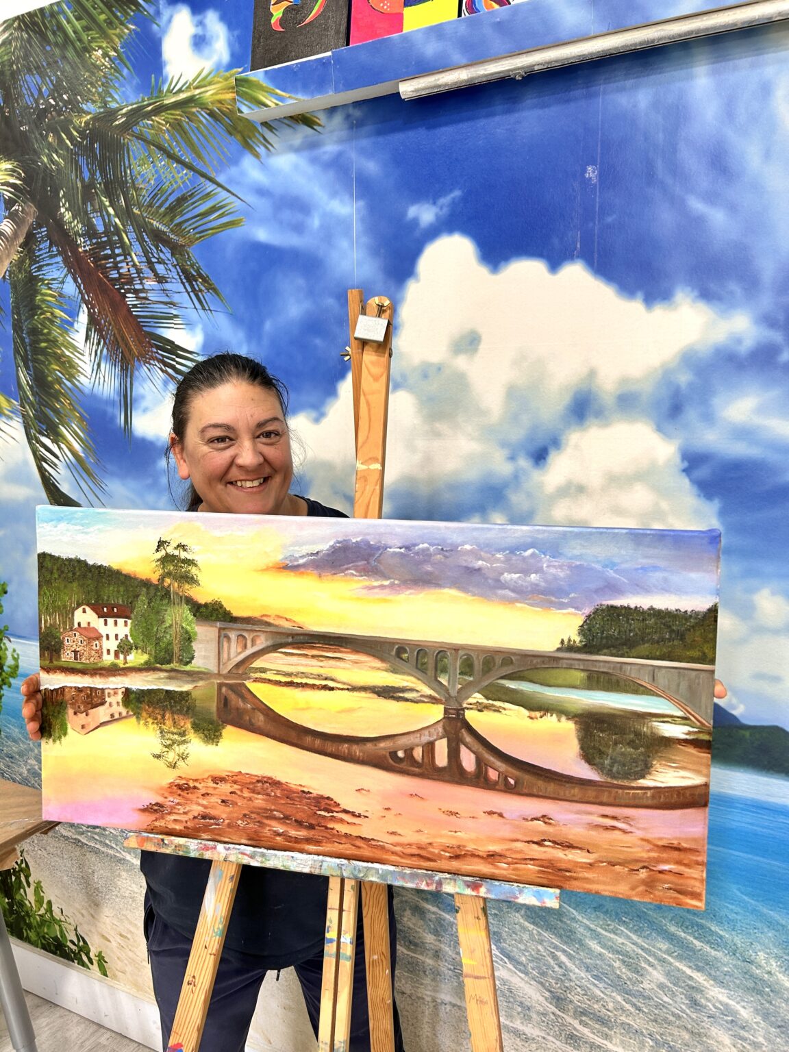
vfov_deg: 67.3
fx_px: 790
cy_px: 526
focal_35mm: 26
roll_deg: -0.6
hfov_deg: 53.1
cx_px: 394
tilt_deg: -7.4
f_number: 1.5
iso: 80
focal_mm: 5.7
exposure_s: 1/50
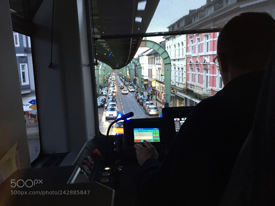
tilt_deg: -12.6
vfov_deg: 48.2
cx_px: 138
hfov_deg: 61.7
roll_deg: +0.9
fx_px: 230
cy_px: 103
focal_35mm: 29
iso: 200
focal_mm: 4.15
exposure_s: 1/33
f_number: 2.2
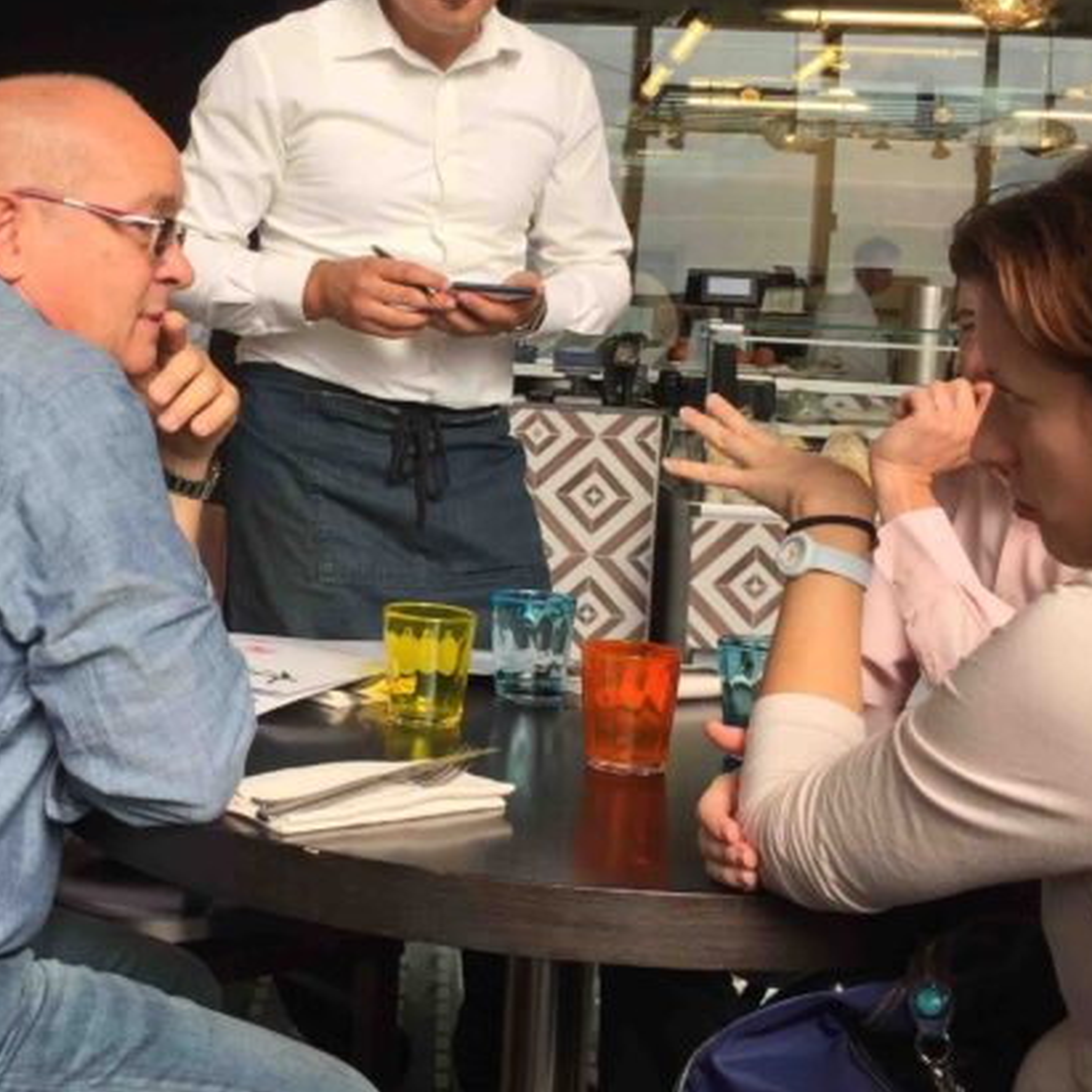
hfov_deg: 31.7
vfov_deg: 32.1
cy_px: 412
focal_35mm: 53
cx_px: 300
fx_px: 1892
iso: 32
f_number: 2.2
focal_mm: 4.15
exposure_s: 1/408
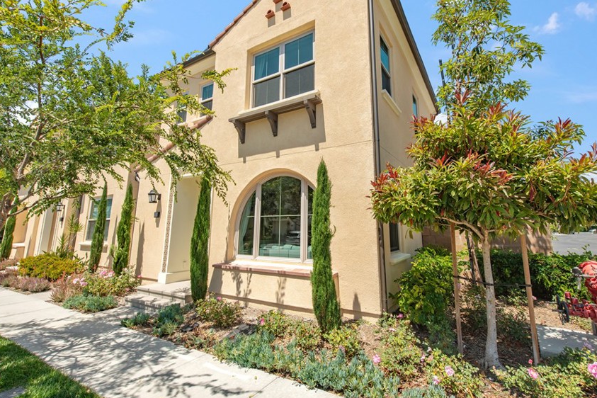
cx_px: 307
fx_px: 282
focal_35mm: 17
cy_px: 174
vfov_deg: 70.2
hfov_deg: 93.3
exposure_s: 1/200
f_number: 10
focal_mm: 14
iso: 100
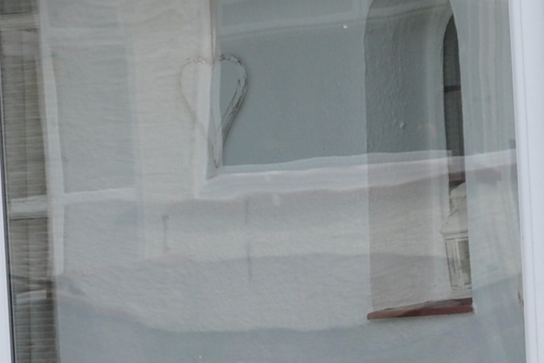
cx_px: 308
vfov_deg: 3.5
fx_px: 5869
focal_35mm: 388
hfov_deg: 5.3
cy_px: 811
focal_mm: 55
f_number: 10
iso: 250
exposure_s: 1/250
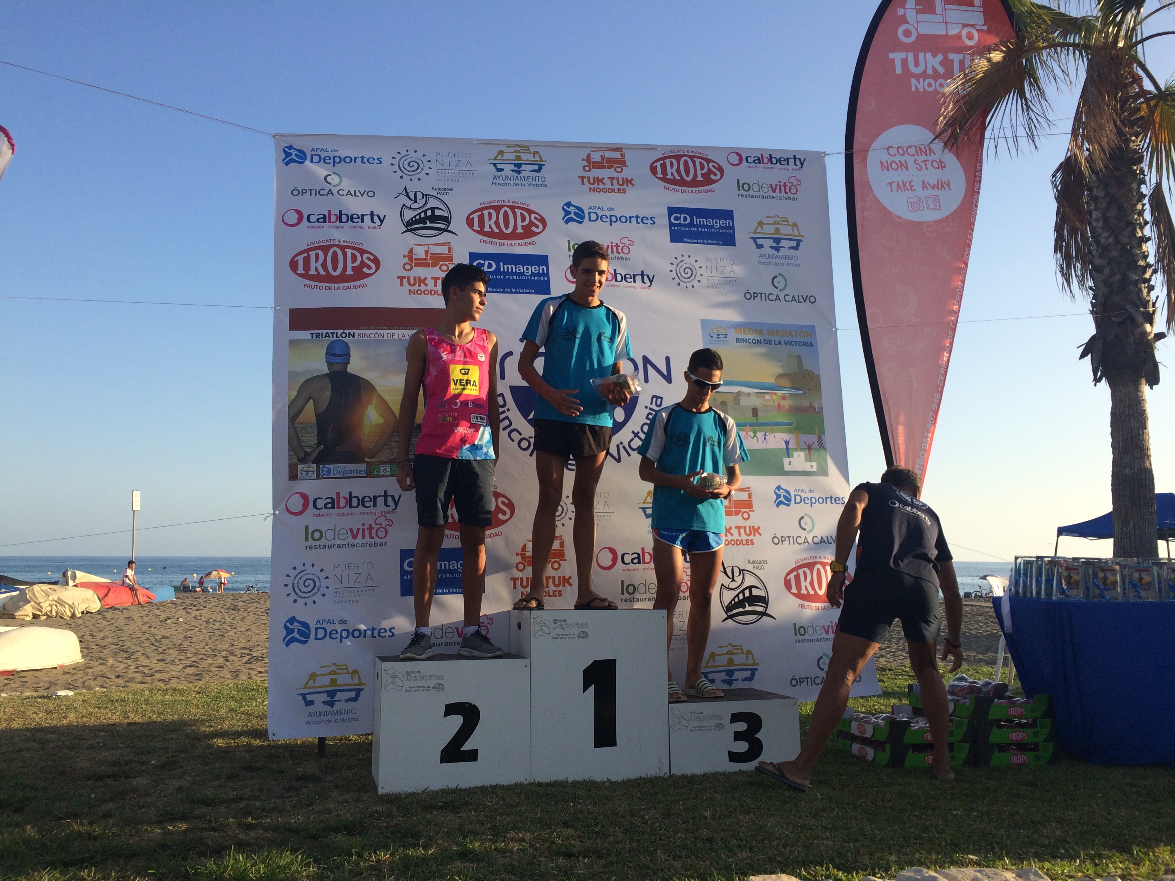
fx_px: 984
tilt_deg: +6.0
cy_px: 440
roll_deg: +2.2
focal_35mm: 29
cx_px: 588
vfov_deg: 48.2
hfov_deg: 61.7
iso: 32
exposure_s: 1/1325
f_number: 2.2
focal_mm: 4.15
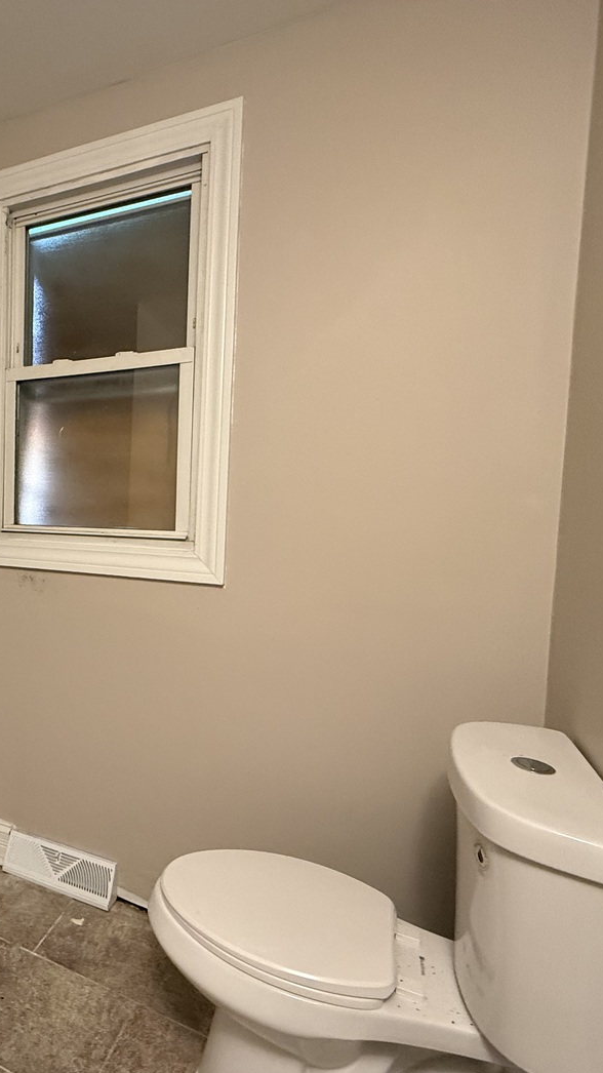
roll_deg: -1.3
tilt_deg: -3.2
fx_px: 597
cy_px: 546
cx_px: 68
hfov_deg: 48.3
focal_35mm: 21
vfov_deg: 83.8
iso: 500
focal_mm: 2.22
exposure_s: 1/60
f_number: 2.2
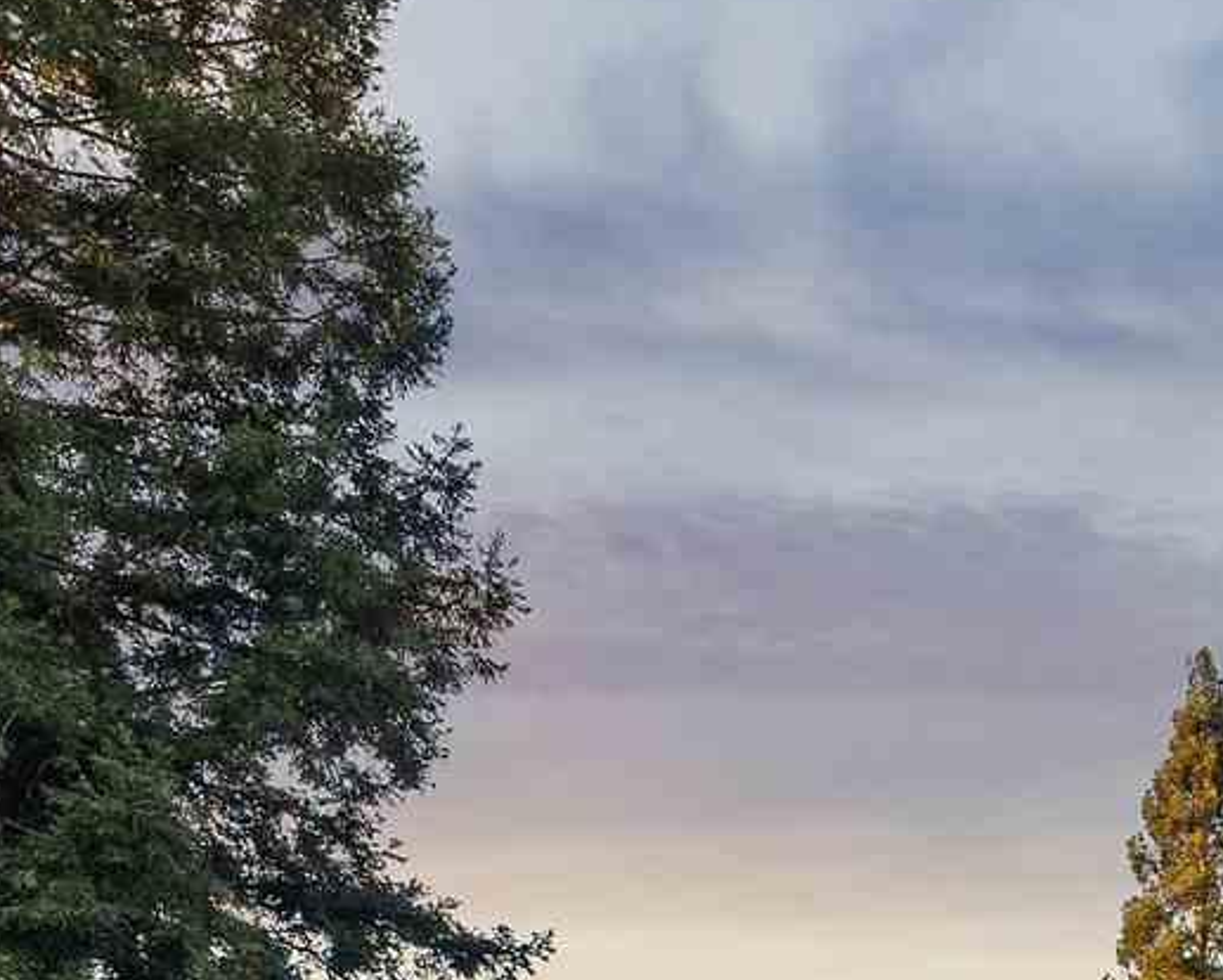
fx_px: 2824
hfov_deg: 20.0
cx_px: 1987
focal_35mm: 78
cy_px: 2048
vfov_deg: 15.2
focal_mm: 14
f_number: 9
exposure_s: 1/15
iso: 200
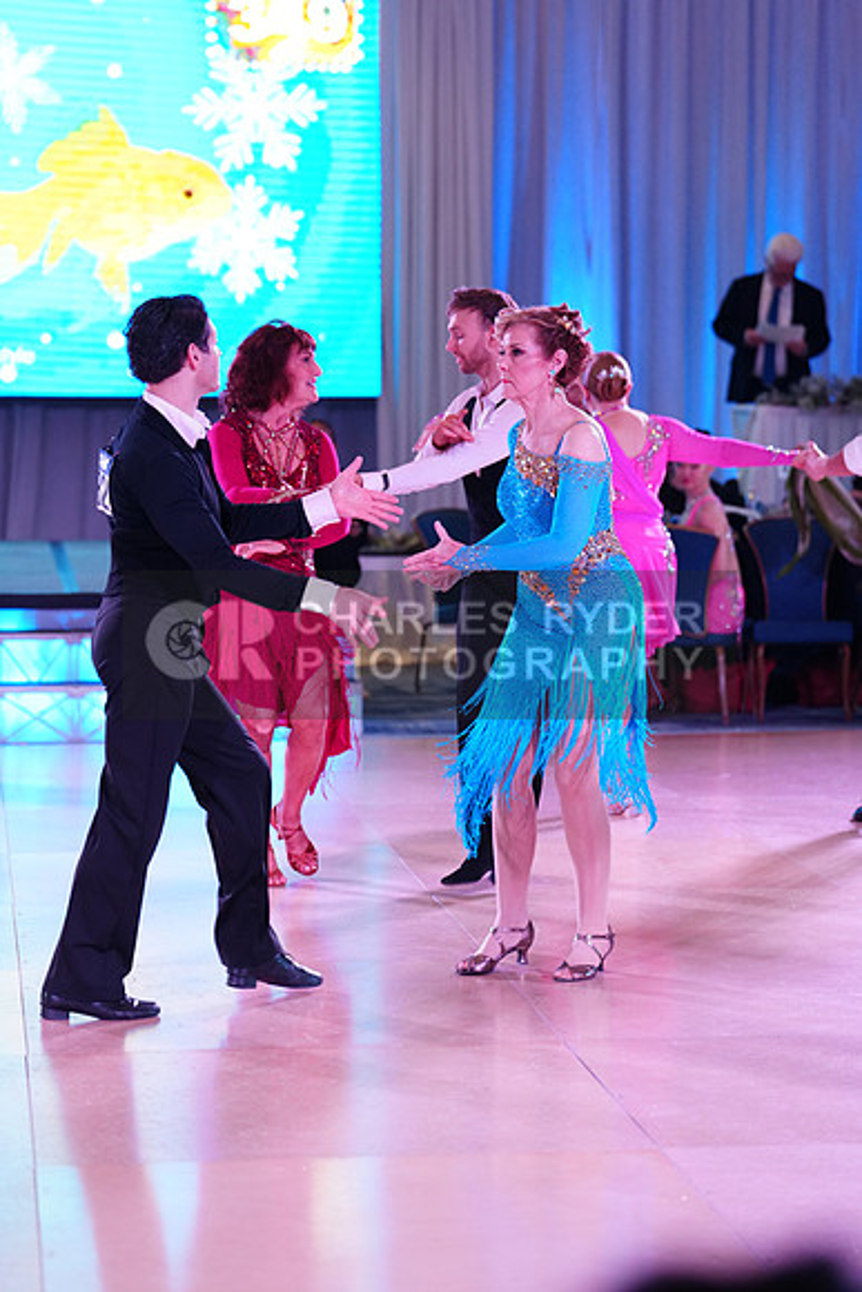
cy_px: 646
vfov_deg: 20.0
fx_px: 3661
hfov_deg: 13.4
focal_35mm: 102
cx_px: 431
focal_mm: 102
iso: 2000
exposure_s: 1/500
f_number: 2.8
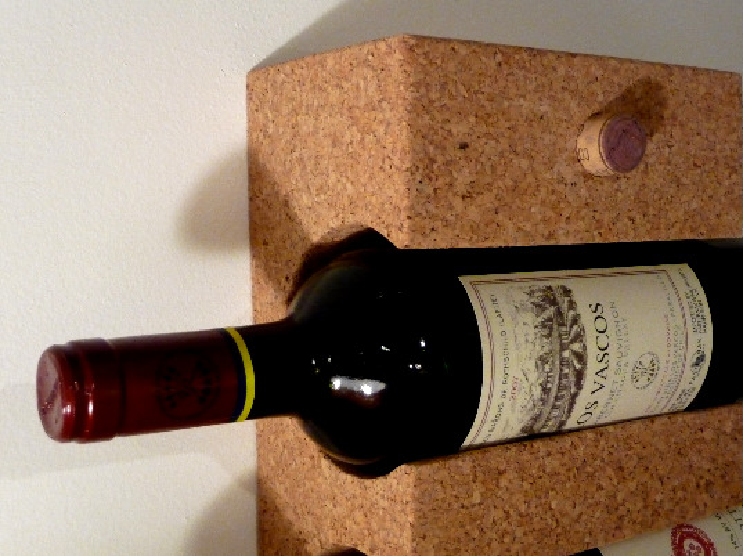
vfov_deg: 29.1
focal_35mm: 50
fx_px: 1072
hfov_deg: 38.2
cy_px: 278
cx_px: 372
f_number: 4.2
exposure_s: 1/40
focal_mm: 8.5
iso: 800
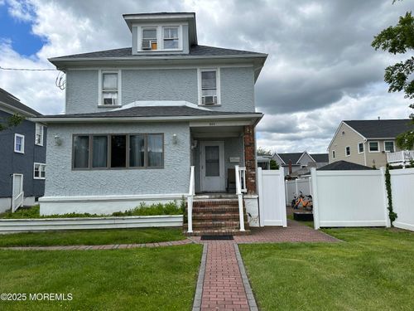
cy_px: 156
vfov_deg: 56.8
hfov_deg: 71.6
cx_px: 207
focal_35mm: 24
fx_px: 287
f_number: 1.78
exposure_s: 1/4762
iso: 80
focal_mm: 6.86
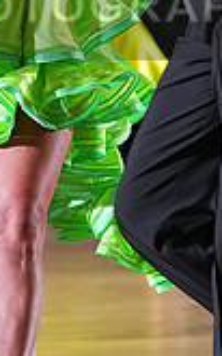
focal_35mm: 715
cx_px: 40
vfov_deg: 2.9
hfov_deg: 1.8
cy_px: -11
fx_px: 6927
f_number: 5
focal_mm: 200
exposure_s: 1/400
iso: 8000
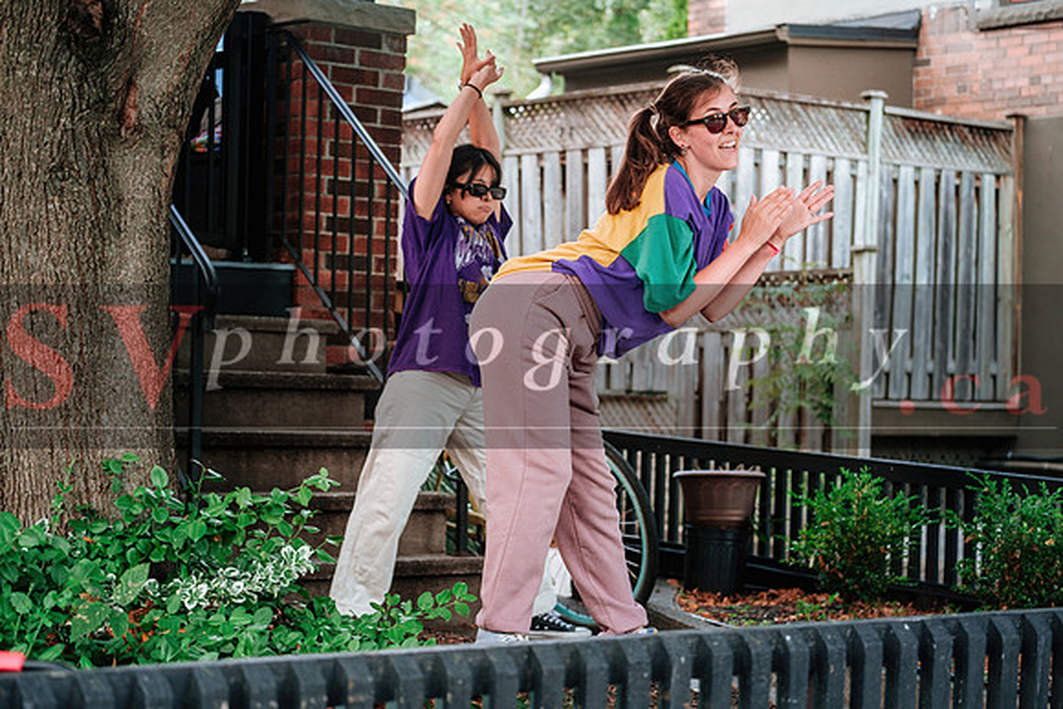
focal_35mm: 84
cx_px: 532
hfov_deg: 24.2
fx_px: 2481
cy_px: 354
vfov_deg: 16.3
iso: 800
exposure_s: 1/200
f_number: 2.8
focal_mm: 56.3
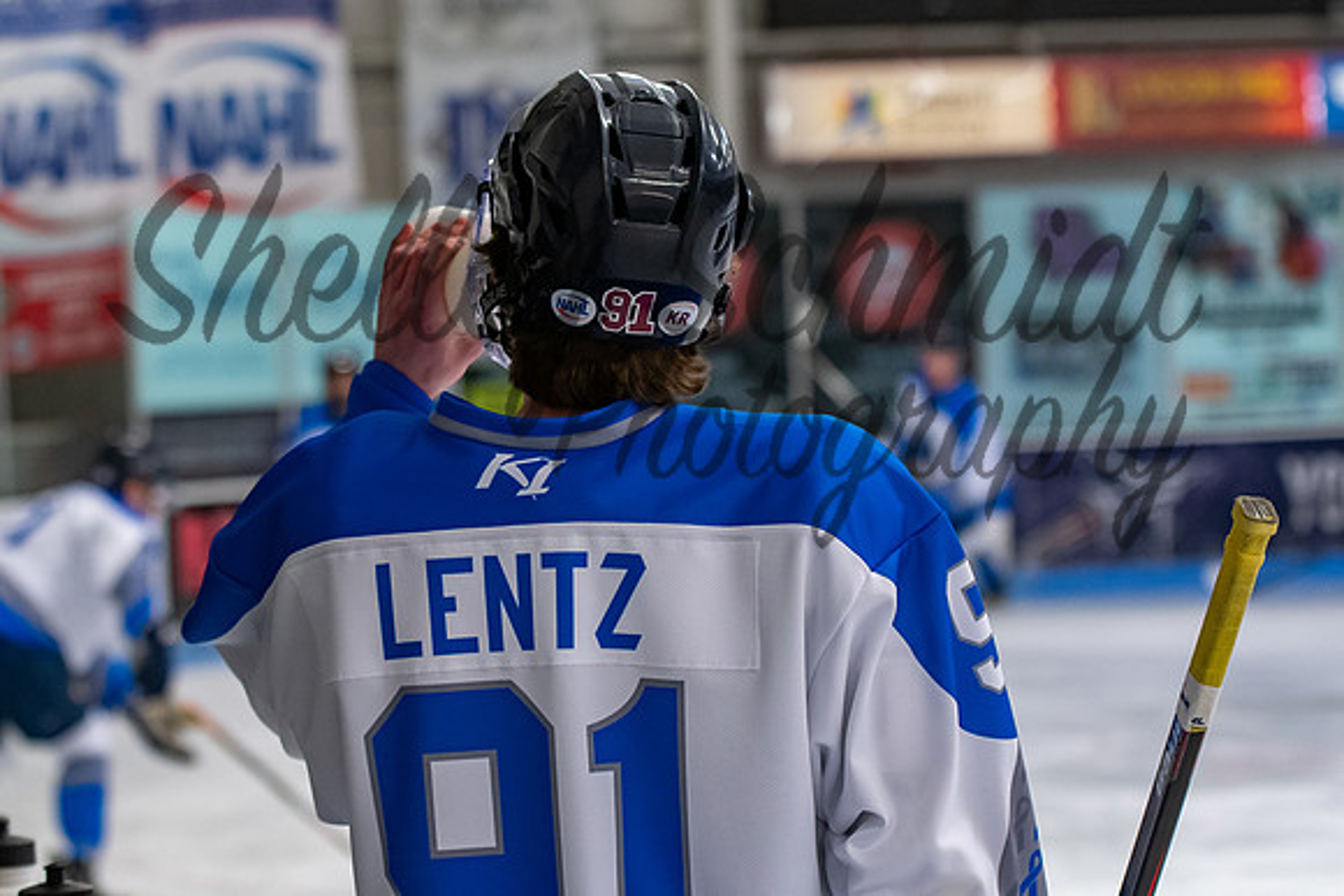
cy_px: 401
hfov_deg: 17.6
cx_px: 602
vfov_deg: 11.8
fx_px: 4328
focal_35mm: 116
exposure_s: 1/800
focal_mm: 70
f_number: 3.2
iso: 2000
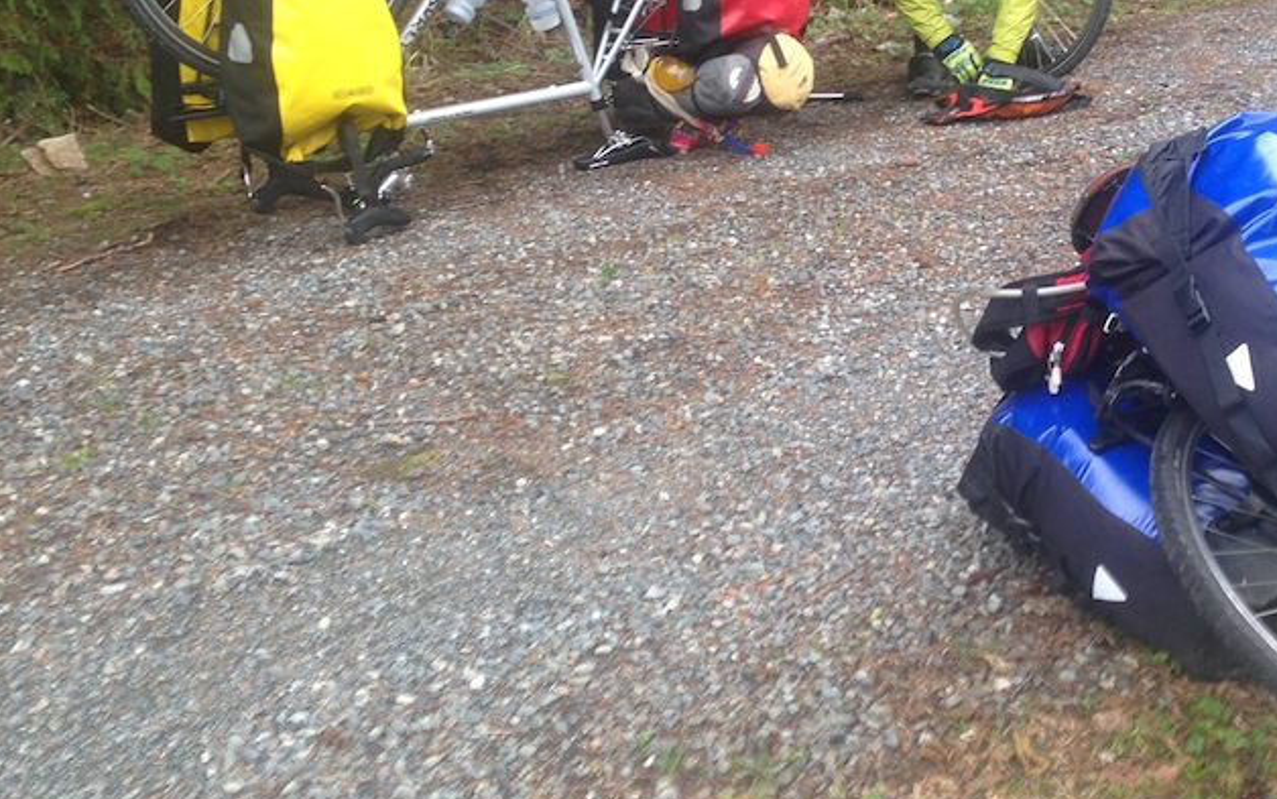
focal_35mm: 57
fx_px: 1984
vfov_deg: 22.7
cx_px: 1025
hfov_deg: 34.6
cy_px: 274
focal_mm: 4.12
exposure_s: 1/24
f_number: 2.4
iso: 50
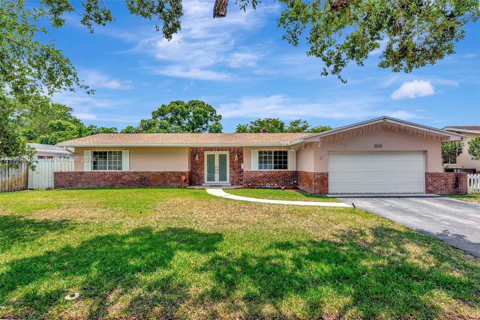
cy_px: 160
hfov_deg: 89.7
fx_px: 241
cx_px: 240
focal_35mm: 18
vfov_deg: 67.1
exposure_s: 1/800
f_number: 9
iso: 400
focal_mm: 18.1
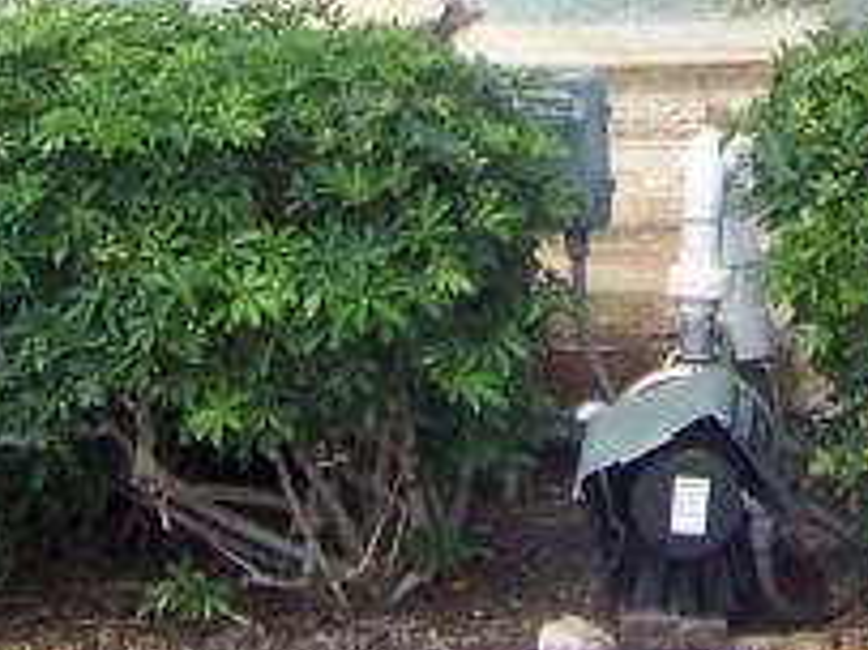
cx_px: 1069
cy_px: -723
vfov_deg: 7.7
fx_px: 4561
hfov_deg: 10.7
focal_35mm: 182
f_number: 2.8
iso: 64
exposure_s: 1/500
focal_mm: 5.85
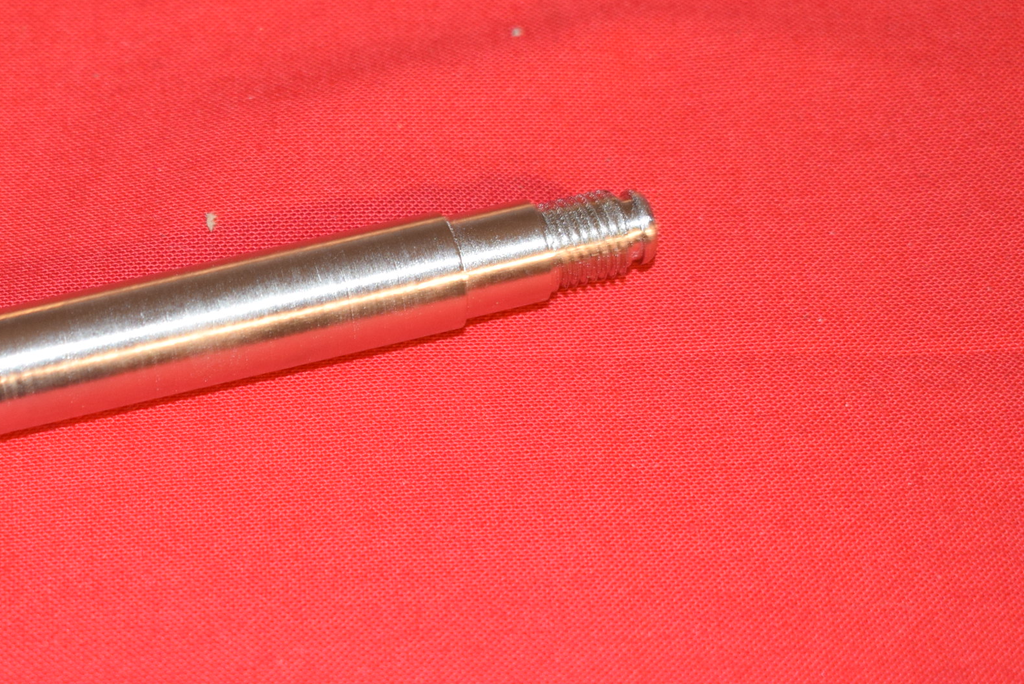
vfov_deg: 13.8
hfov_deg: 20.5
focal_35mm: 99
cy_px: 386
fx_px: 2816
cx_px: 264
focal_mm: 35
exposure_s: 1/30
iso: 800
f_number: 5
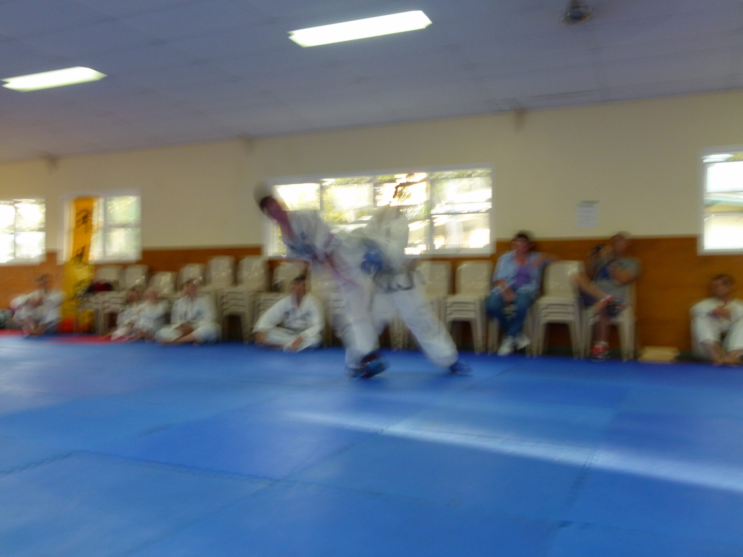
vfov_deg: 45.4
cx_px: 372
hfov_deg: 58.4
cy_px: 278
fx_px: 665
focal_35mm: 31
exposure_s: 1/4
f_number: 5.6
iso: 100
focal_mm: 5.6
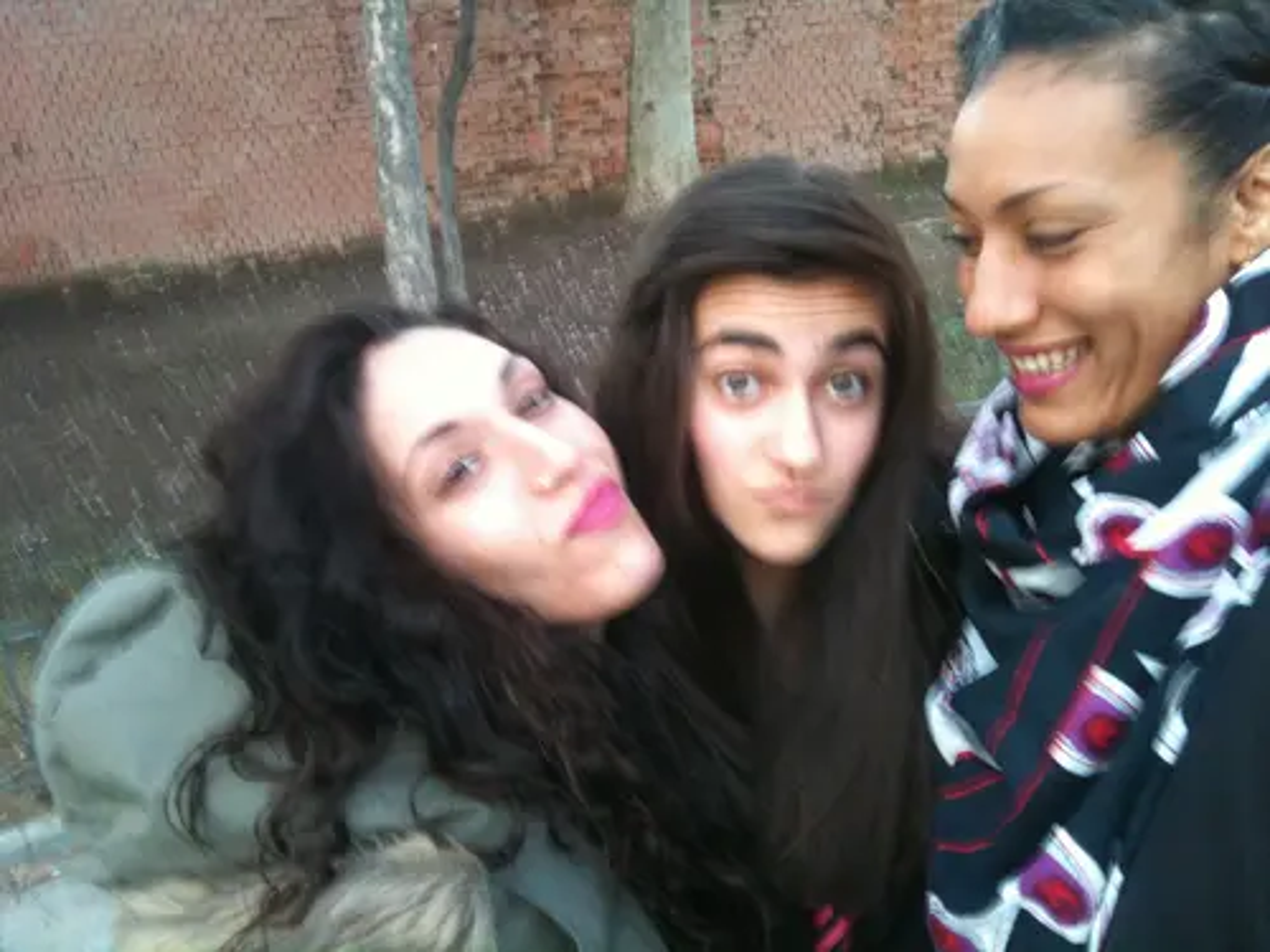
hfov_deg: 52.6
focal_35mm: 35
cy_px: 476
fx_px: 1284
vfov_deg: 40.7
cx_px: 635
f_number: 2.8
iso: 160
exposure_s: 1/17
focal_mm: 3.85
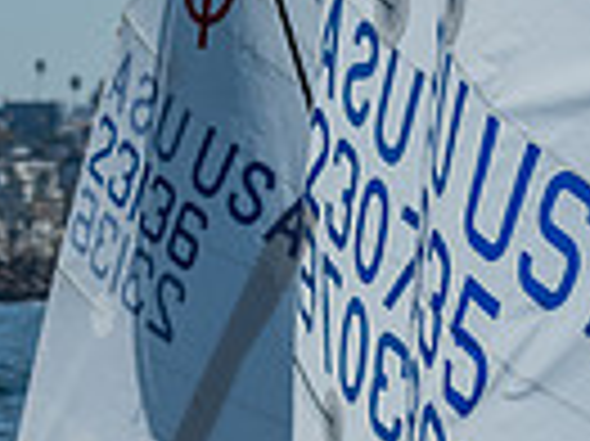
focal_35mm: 776
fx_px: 13214
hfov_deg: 2.6
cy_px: 714
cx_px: 764
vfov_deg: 1.9
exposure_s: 1/640
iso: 100
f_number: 8
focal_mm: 135
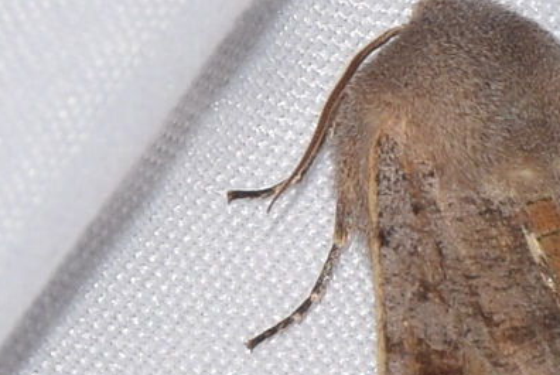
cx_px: 581
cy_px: 225
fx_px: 7911
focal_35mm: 508
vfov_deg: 2.7
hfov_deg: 4.0
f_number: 13
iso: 100
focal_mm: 140
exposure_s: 1/160
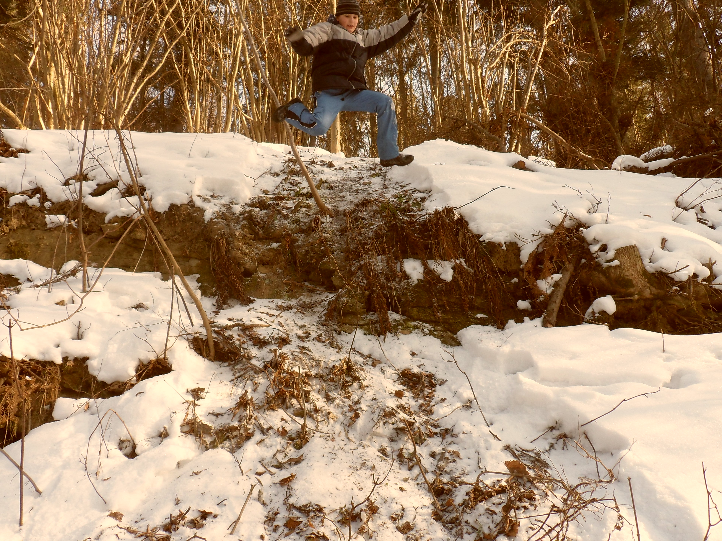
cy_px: 258
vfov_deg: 46.8
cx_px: 335
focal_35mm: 30
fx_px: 626
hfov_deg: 59.9
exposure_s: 1/180
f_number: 3.3
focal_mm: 4.9
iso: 80
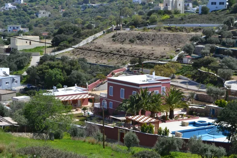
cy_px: 79
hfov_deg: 28.1
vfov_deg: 18.9
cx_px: 118
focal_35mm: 72
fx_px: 474
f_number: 8
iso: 100
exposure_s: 1/250
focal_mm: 48
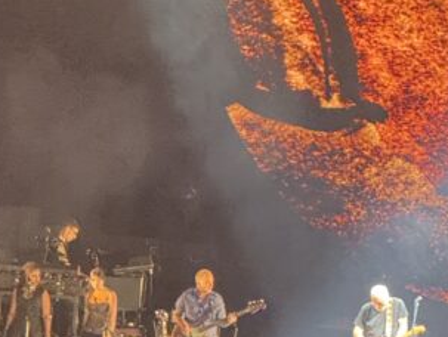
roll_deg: -4.5
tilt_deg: -2.4
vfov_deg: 3.7
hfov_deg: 4.9
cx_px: 381
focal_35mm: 405
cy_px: 319
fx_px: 5248
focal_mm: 15.66
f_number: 2.8
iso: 640
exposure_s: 1/60
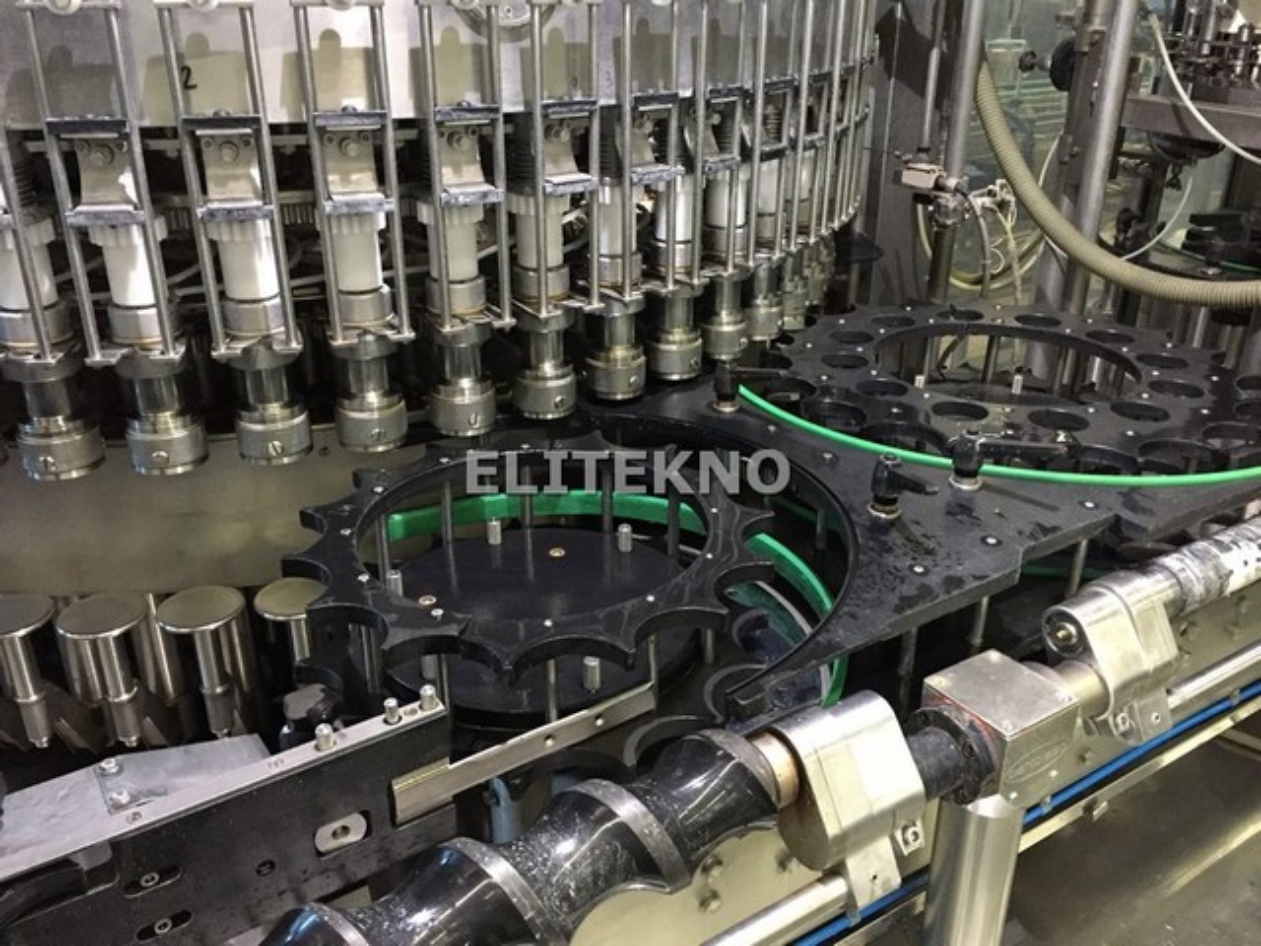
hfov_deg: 61.7
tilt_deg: -25.0
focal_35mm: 29
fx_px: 1056
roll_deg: -1.7
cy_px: 473
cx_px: 630
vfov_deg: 48.2
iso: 320
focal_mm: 4.15
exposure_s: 1/17
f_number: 2.2
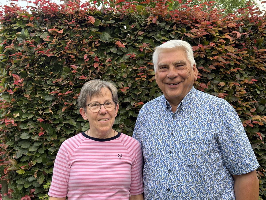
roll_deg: -0.4
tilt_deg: -0.3
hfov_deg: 39.7
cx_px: 133
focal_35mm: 48
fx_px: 369
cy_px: 100
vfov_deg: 30.3
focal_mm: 6.76
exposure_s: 1/516
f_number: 1.78
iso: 64
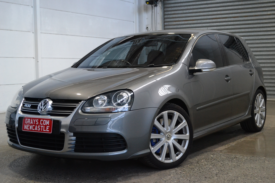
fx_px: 401
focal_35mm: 52
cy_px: 92
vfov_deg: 25.8
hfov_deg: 37.9
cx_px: 138
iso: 1600
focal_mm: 35
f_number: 5
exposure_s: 1/250
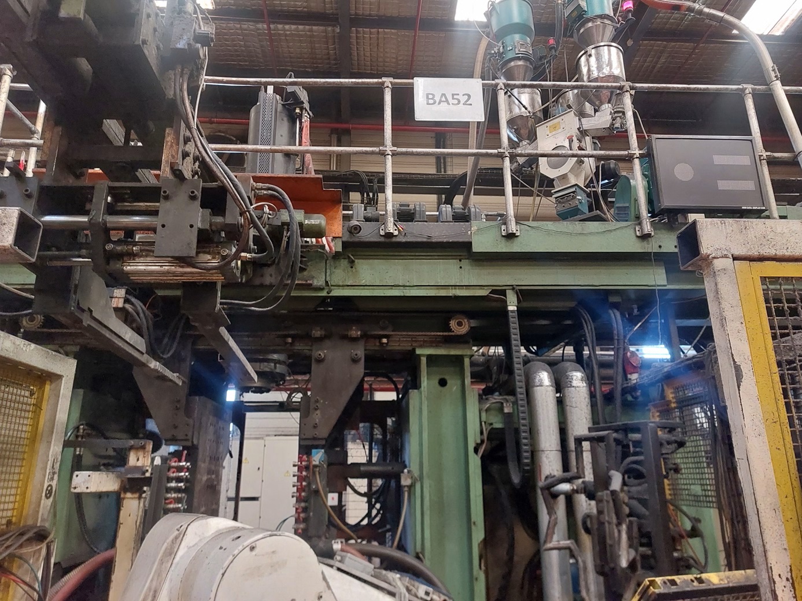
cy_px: 300
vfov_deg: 54.9
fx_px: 579
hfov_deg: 69.4
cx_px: 401
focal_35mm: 25
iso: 640
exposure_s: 1/24
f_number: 1.8
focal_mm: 5.23
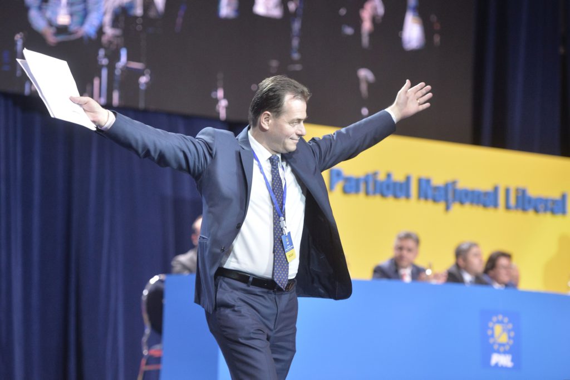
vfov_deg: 11.4
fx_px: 1900
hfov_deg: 17.1
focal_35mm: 120
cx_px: 285
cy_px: 190
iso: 1600
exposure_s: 1/320
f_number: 2.8
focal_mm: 120
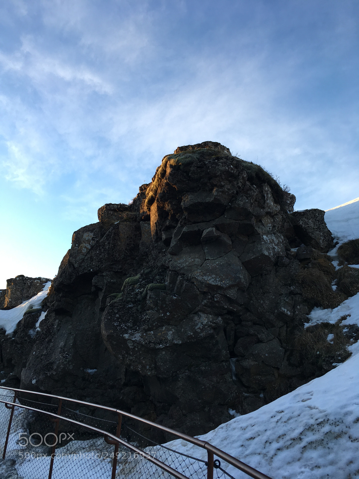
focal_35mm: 29
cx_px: 180
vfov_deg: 61.7
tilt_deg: +23.2
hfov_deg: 48.2
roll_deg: +0.6
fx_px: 401
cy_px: 240
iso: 25
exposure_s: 1/123
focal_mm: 4.15
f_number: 2.2
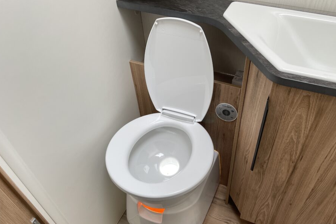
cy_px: 144
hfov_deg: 60.1
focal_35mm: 31
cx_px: 188
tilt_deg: -54.1
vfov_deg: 41.9
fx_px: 289
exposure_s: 1/121
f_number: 1.6
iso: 40
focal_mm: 4.2
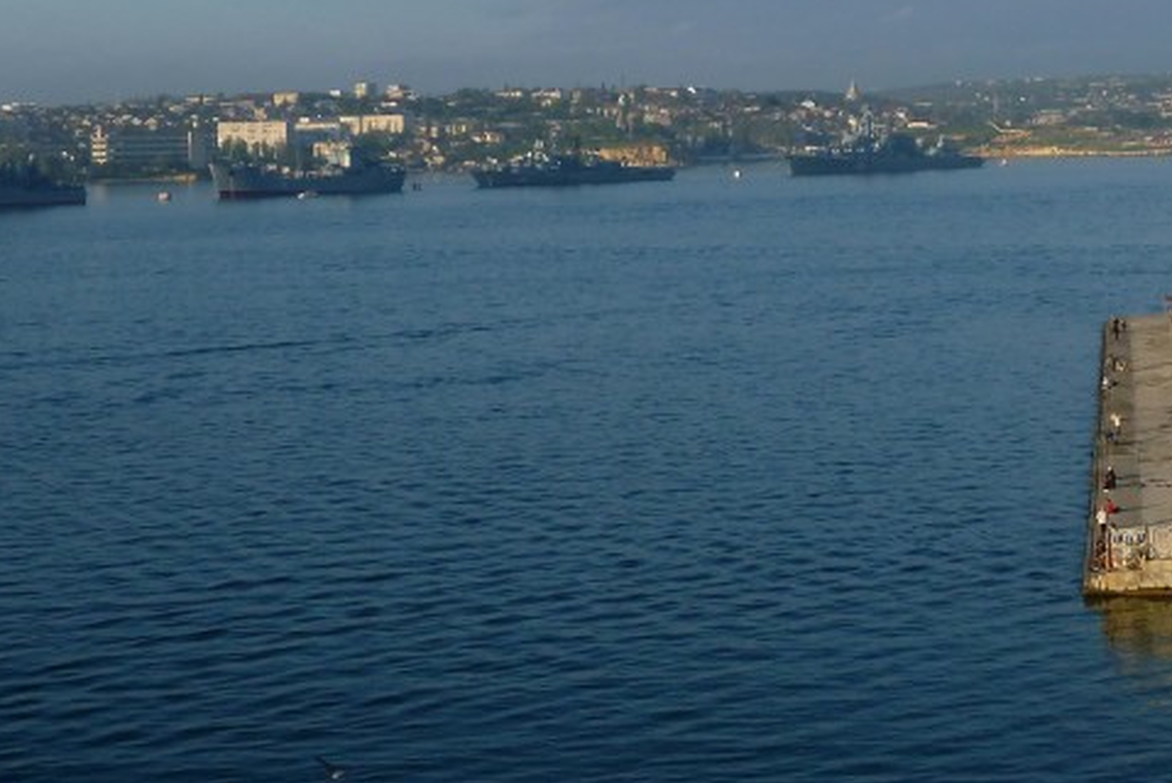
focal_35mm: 80
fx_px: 2606
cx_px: 756
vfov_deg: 16.8
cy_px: 49
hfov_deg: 25.2
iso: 100
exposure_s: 1/500
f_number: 3.9
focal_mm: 6.4
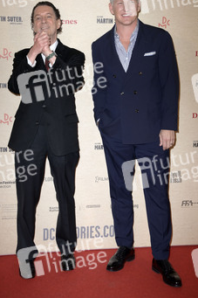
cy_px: 127
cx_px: 87
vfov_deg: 32.8
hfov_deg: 22.2
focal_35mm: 61
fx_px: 504
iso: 400
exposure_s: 1/250
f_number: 5.6
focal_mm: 52
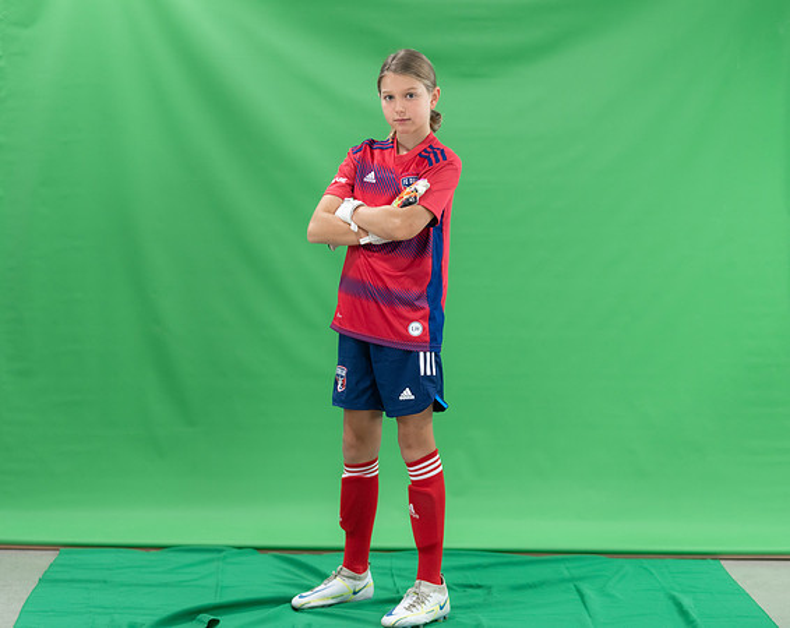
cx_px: 416
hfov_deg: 24.1
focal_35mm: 79
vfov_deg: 19.2
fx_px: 1853
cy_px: 310
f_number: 2.8
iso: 1000
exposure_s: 1/250
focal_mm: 70
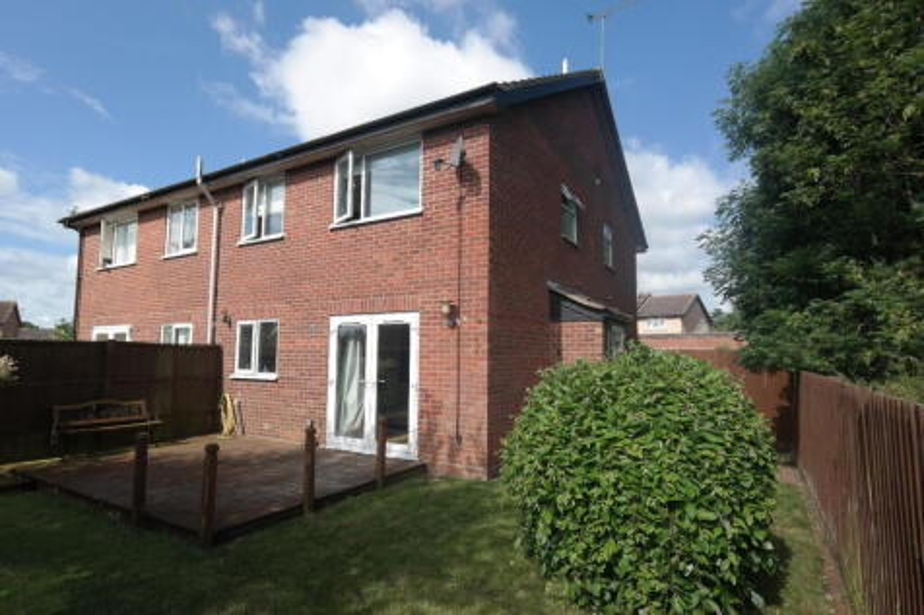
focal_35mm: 18
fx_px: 462
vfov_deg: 67.3
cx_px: 462
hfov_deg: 90.0
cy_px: 308
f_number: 6.3
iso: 100
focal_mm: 12
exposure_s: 1/250
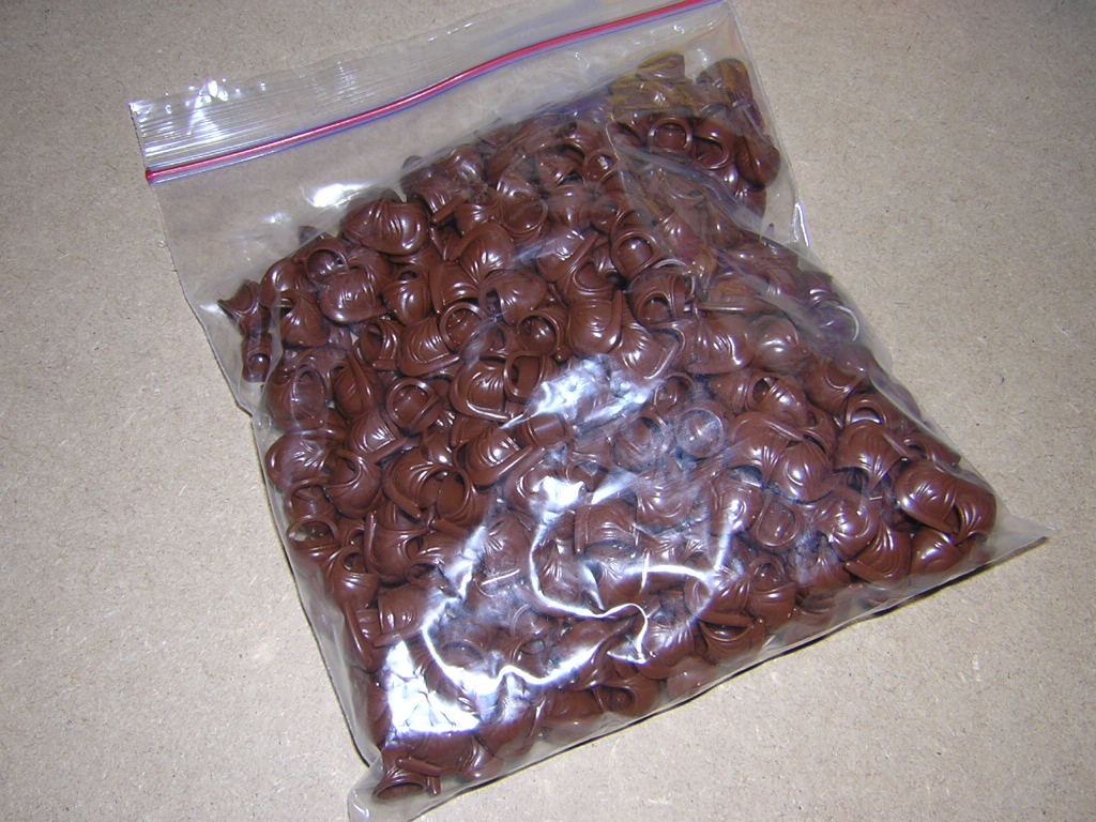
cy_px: 411
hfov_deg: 51.4
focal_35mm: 36
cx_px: 548
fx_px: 1140
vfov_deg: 39.7
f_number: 5.2
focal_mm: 4.7
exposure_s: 1/60.1
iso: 100
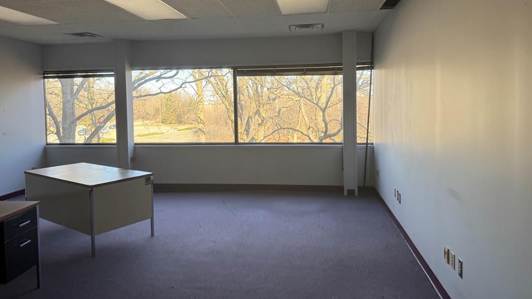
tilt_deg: -2.3
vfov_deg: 42.6
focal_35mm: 27
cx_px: 267
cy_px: 114
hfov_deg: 69.9
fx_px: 381
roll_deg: +1.5
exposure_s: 1/121
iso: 64
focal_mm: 6.76
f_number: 1.78
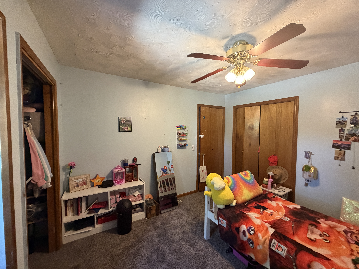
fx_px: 145
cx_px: 180
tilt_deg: -1.2
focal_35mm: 14
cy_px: 134
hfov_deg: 102.1
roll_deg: +0.7
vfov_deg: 85.7
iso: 640
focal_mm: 2.22
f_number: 2.2
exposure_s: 1/60
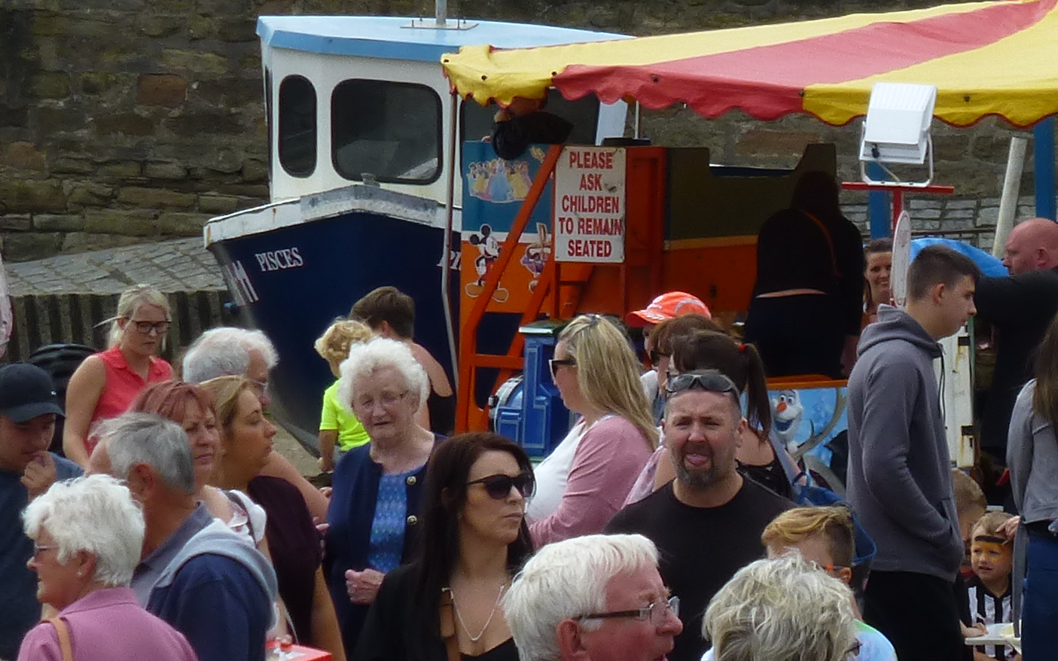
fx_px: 7987
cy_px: 205
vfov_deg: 4.7
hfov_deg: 7.6
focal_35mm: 277
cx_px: 966
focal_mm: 15.1
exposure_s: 1/500
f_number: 5.2
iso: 100
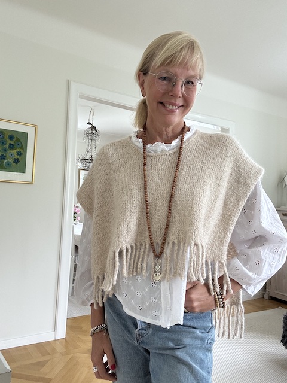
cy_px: 192
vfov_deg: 60.0
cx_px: 144
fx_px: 332
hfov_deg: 46.8
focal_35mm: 30
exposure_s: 1/60
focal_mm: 2.69
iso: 125
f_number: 1.9
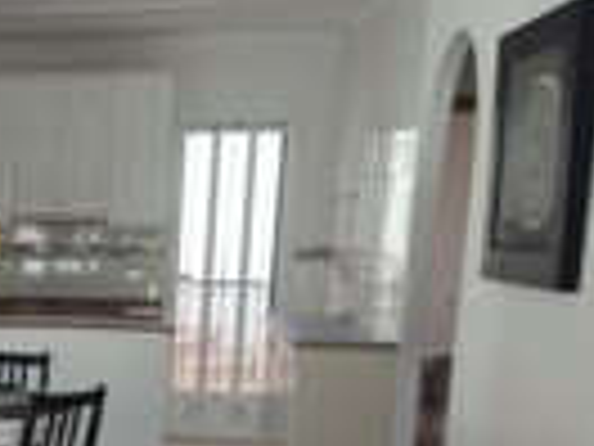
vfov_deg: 21.1
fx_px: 1167
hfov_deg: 24.5
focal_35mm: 68
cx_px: -198
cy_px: 410
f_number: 1.9
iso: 65
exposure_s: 1/50
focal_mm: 6.04
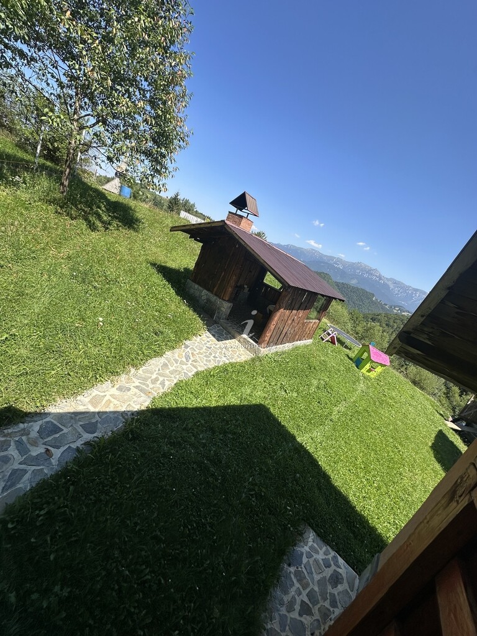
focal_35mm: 14
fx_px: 257
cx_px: 238
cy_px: 318
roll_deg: -23.6
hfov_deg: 85.7
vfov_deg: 102.1
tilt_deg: -14.6
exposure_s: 1/1276
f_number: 2.2
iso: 50
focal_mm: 2.22
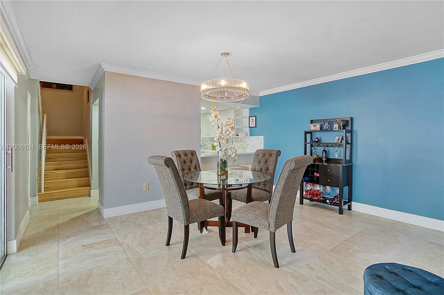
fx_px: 203
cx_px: 222
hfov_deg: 95.0
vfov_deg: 72.0
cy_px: 148
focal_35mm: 16
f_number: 5
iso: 125
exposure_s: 1/10
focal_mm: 11
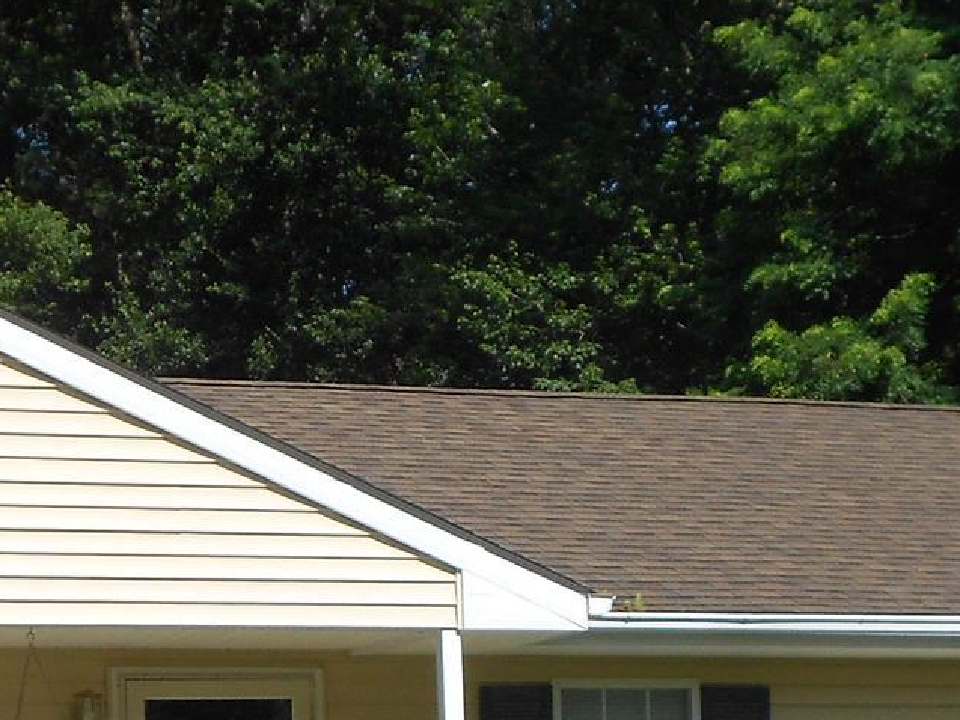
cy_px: 907
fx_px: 3301
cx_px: 318
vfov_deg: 12.1
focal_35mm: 119
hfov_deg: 16.5
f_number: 3.9
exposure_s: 1/800
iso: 80
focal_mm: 6.7
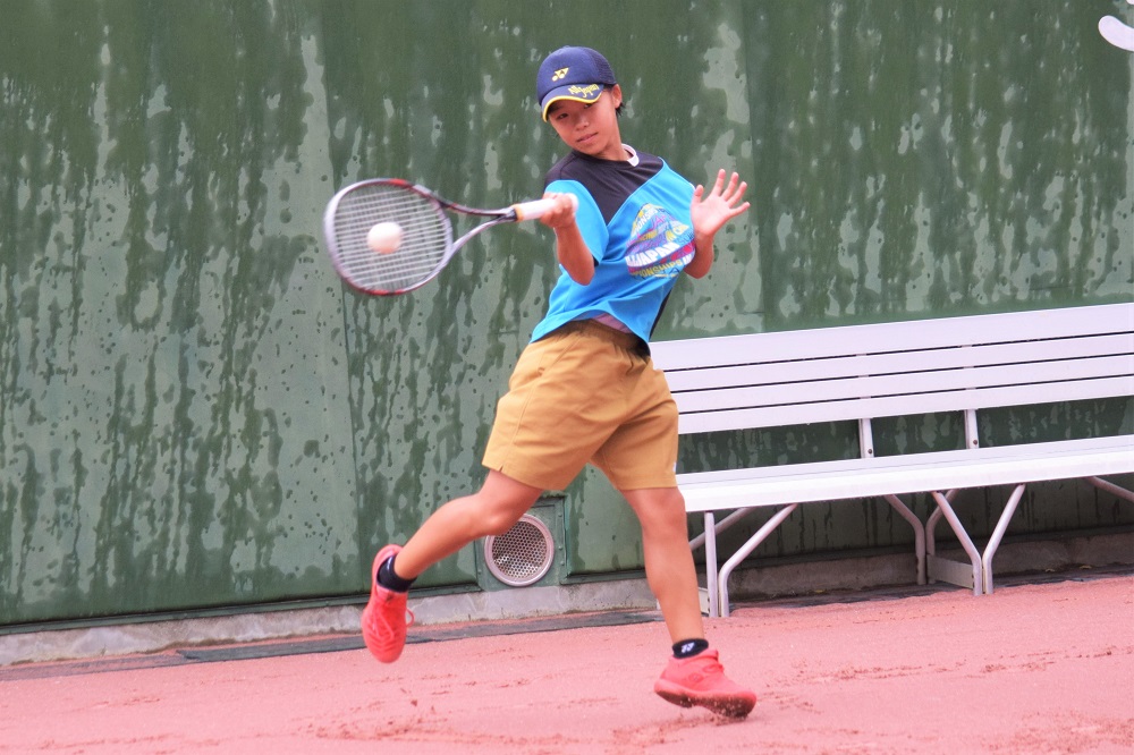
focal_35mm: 158
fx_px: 4959
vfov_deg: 8.7
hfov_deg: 13.0
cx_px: 567
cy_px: 378
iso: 800
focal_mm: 105
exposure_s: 1/1250
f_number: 4.8
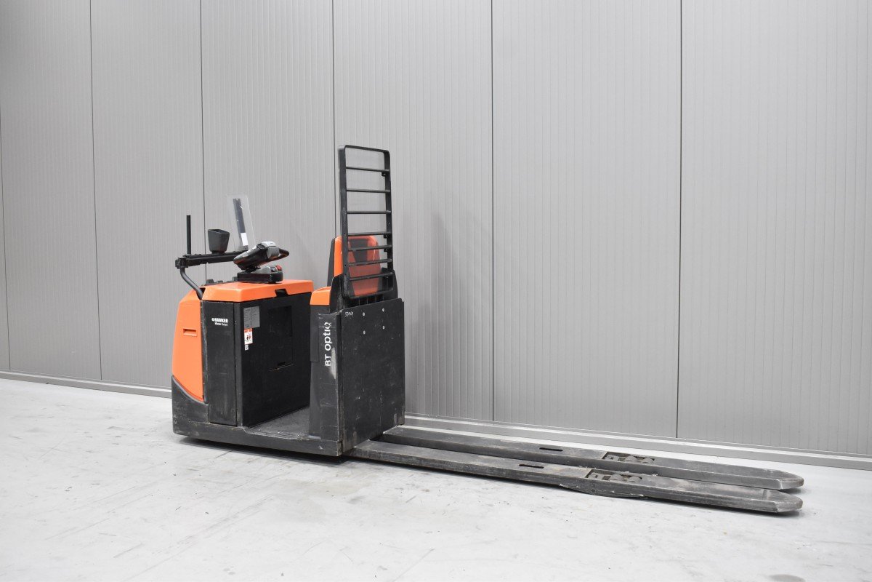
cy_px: 291
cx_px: 436
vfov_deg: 40.0
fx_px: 799
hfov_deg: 57.2
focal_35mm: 33
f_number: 5
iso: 1600
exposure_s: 1/25
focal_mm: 22
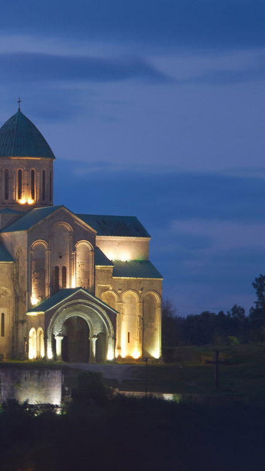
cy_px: 229
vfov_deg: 4.7
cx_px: 46
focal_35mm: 462
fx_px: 5771
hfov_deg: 2.6
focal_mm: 190
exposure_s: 15
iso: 100
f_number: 8
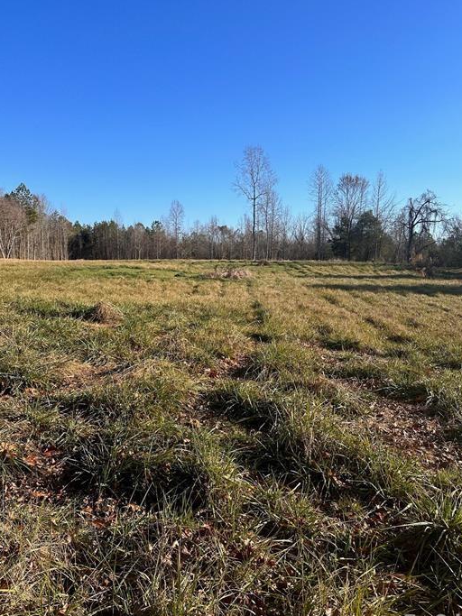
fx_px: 481
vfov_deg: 65.3
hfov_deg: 51.3
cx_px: 228
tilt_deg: -3.6
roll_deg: +0.5
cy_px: 316
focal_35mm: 27
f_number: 1.78
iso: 80
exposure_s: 1/2967
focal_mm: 6.86
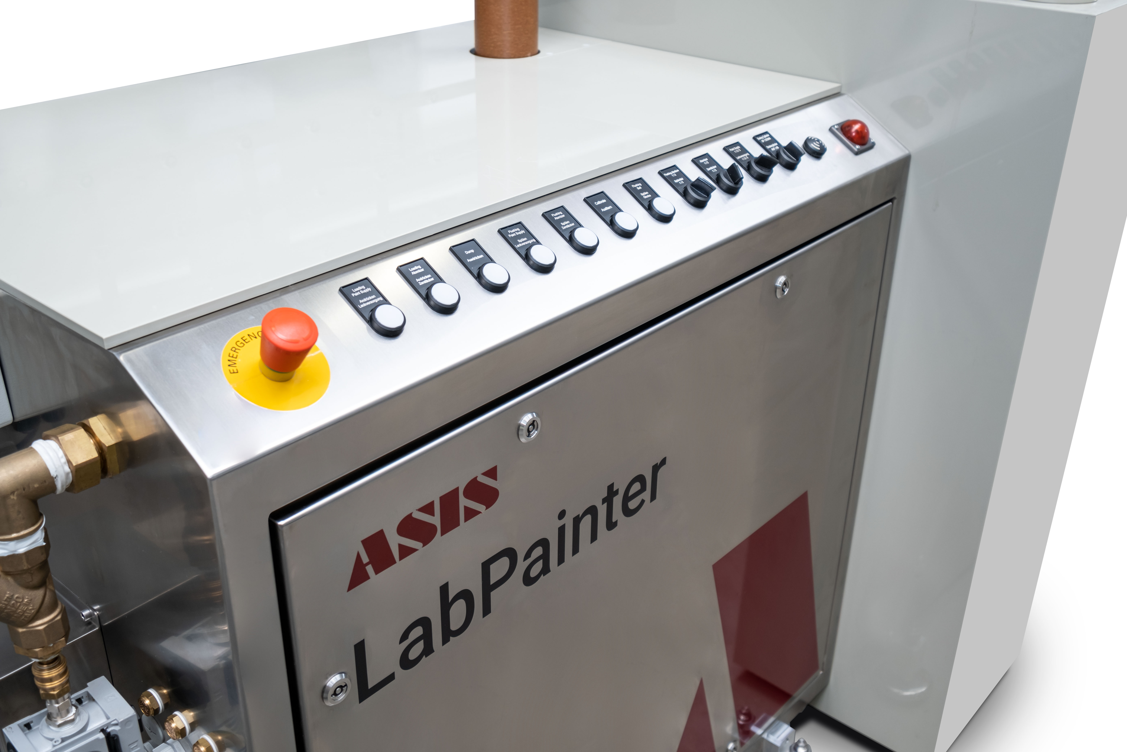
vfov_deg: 36.9
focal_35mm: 36
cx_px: 564
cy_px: 376
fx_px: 1127
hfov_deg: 53.1
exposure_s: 1/60
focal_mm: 24
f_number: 4
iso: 160
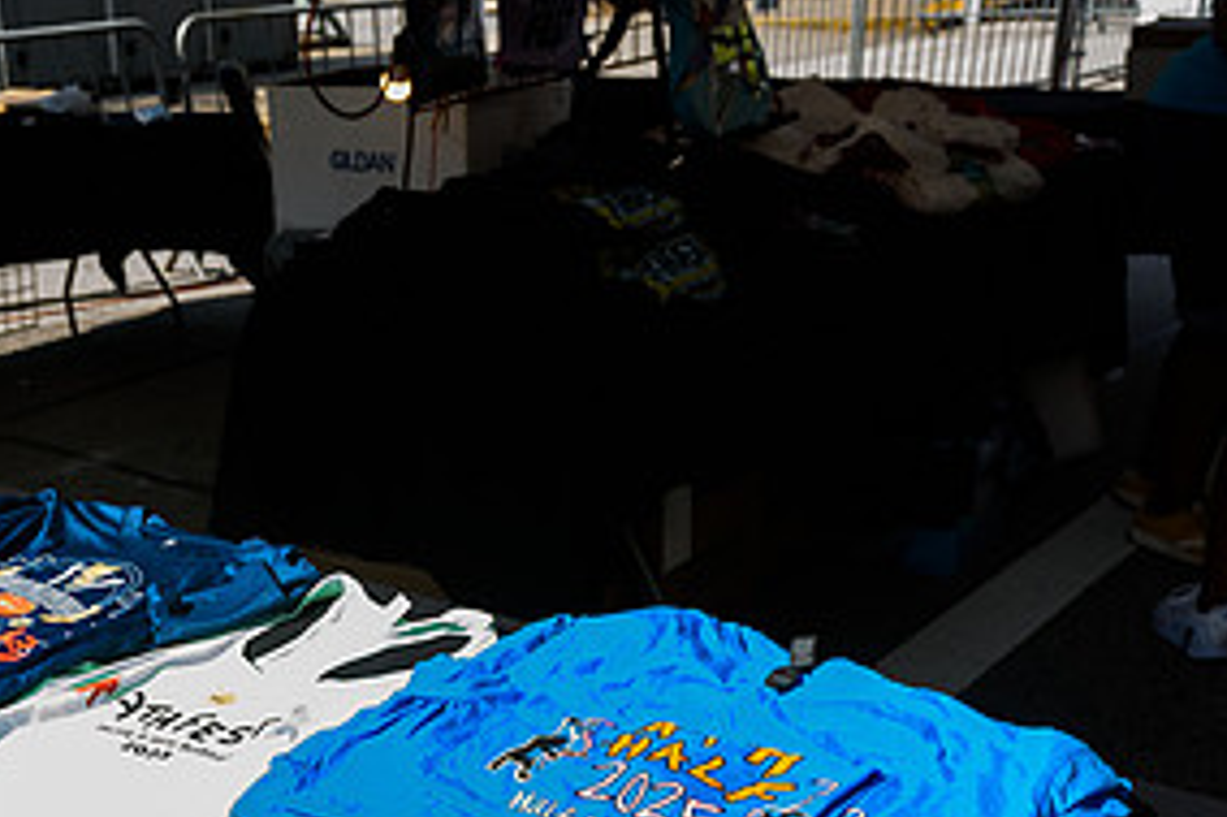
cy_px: 789
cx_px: 441
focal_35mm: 49
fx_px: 1669
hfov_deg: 40.0
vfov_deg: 26.3
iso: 400
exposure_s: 1/400
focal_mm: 24
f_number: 5
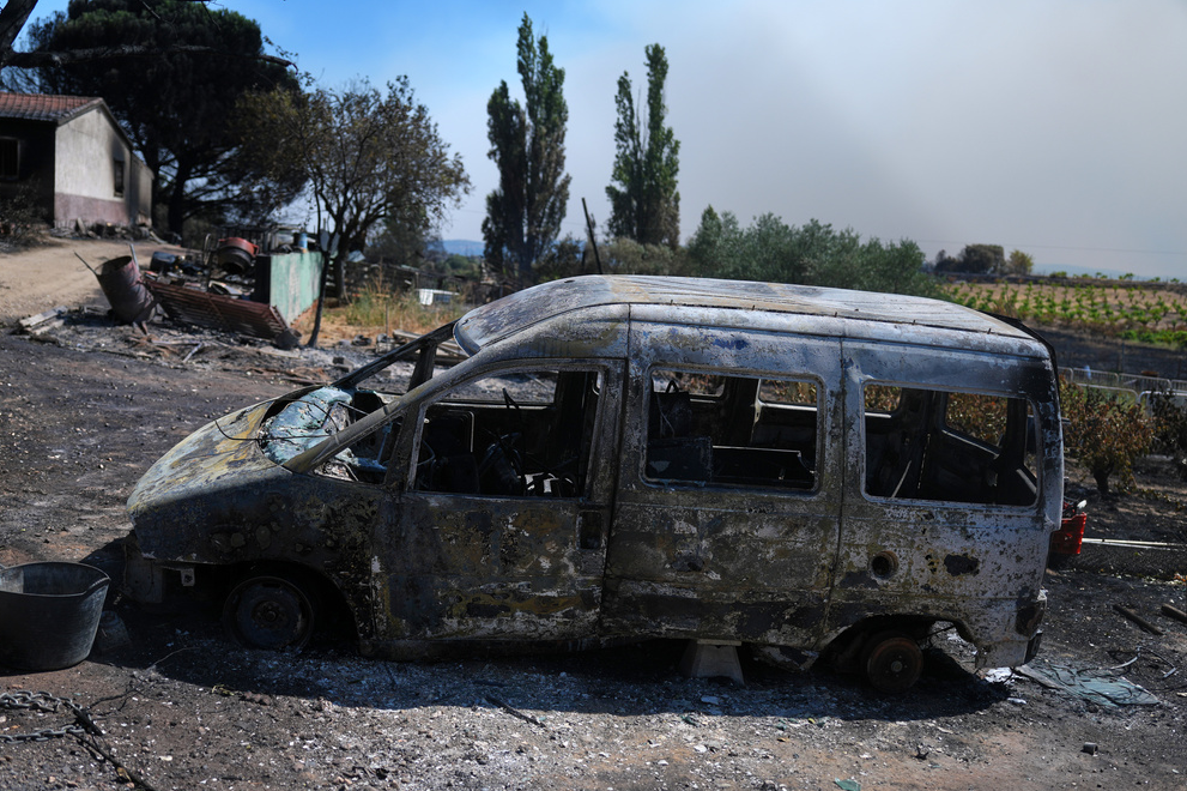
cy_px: 406
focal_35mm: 31
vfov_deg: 42.3
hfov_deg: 60.3
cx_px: 576
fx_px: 1022
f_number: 2
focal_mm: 30
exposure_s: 1/8000
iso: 100
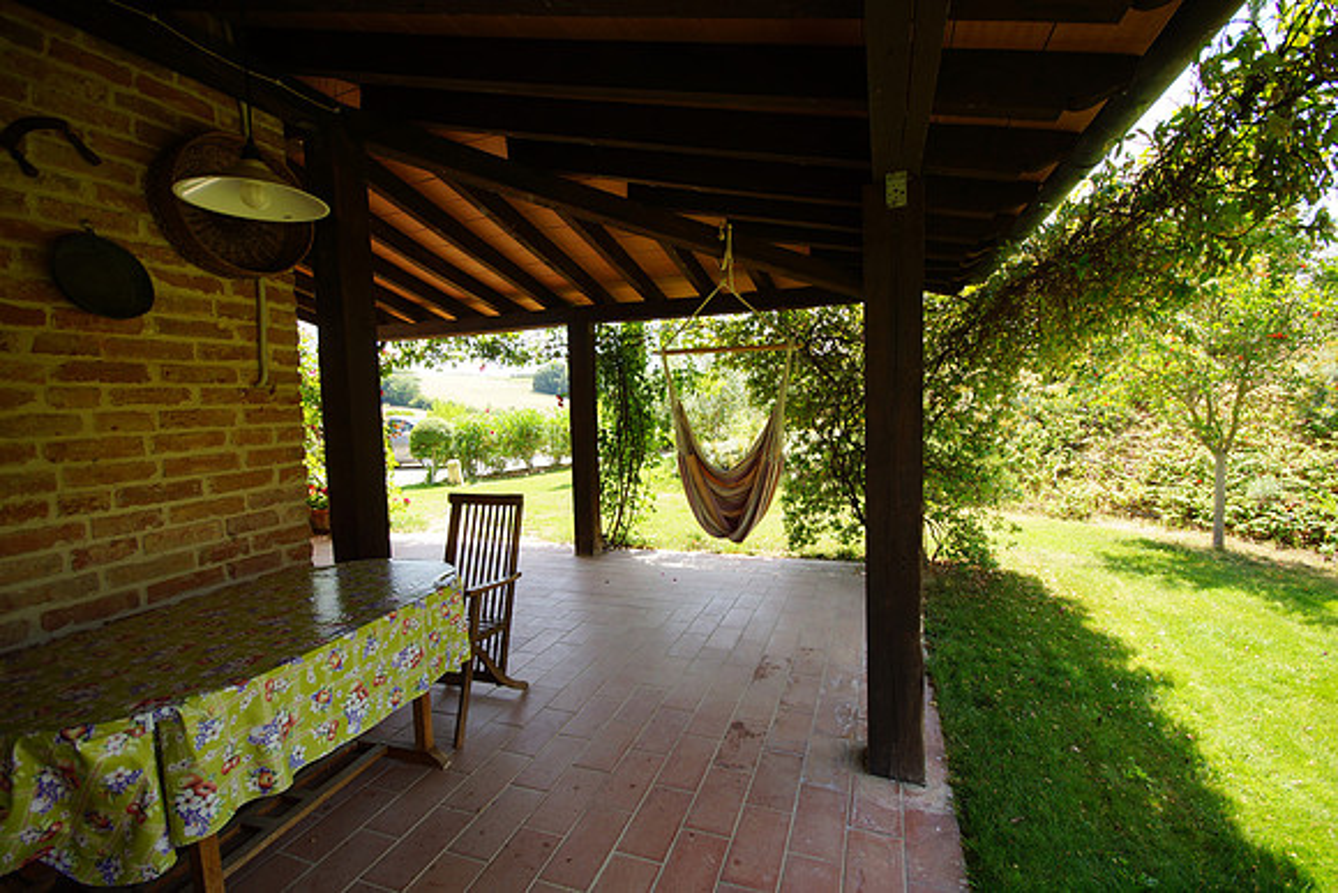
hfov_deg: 100.4
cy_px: 446
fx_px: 558
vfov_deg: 77.4
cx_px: 669
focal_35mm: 15
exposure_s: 1/80
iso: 100
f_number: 6.3
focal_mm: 10
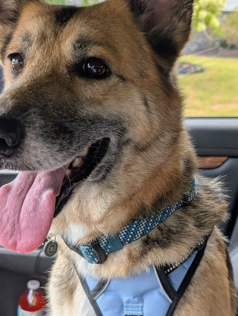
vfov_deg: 37.7
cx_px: 119
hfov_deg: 29.2
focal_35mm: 50
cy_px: 215
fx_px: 457
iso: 20
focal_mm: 6.9
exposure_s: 1/93.1
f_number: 1.68
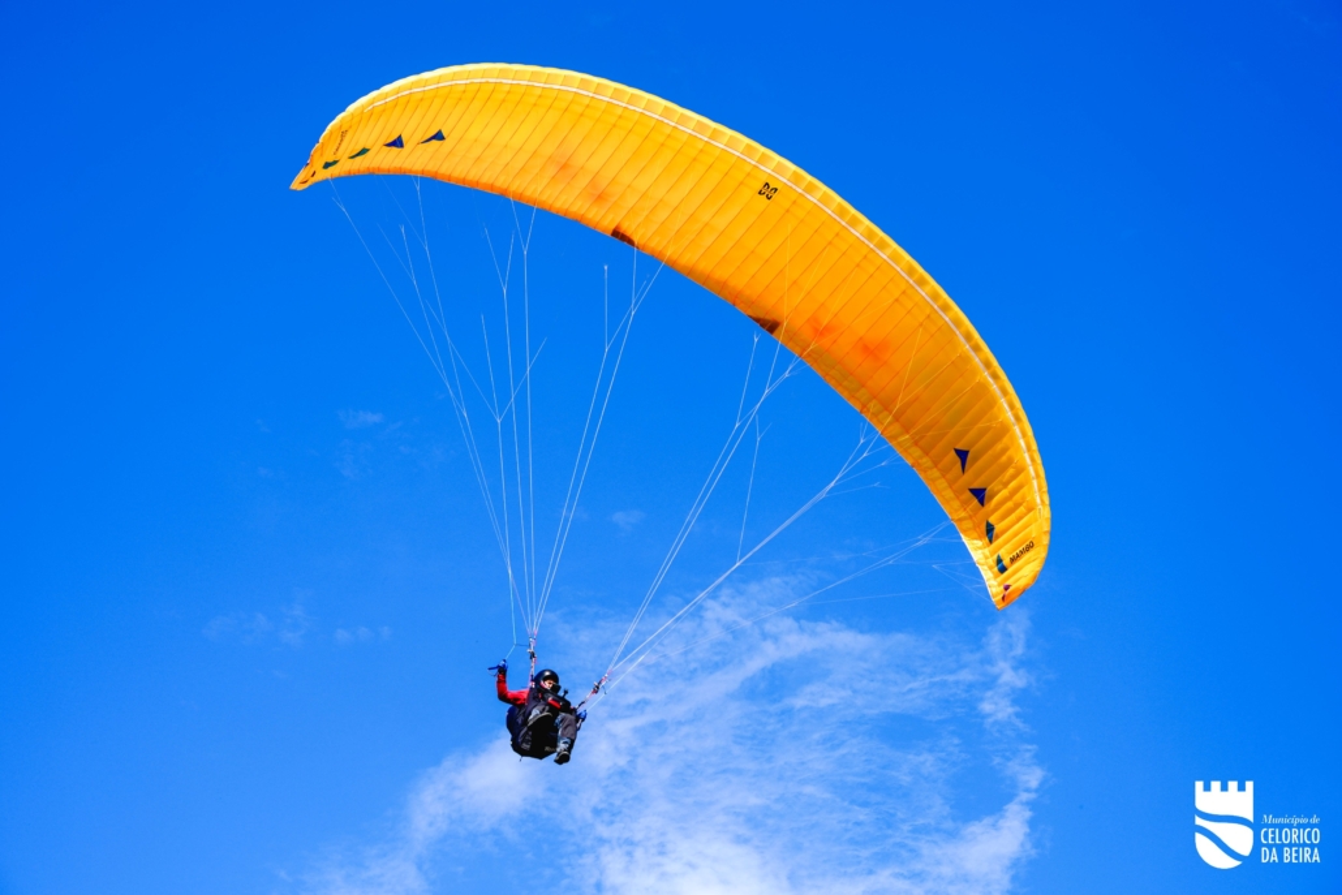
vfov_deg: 23.4
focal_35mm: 58
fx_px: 2162
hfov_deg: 34.5
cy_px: 448
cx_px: 671
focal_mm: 58
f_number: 5
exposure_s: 1/1000
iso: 100
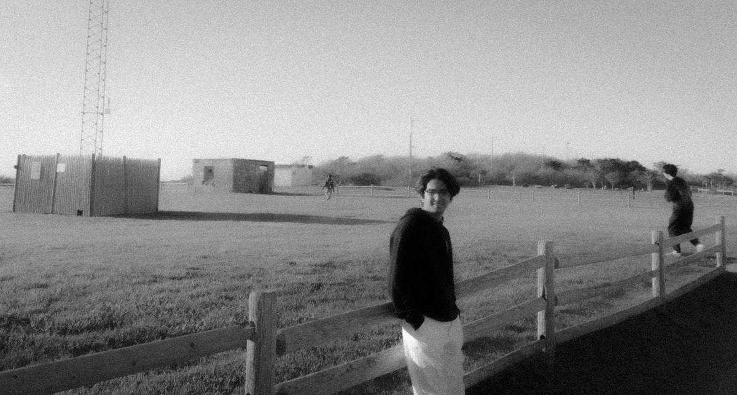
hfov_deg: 56.3
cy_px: 133
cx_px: 368
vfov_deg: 31.8
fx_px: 688
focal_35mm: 36
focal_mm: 21
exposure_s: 1/50
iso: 500
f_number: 25
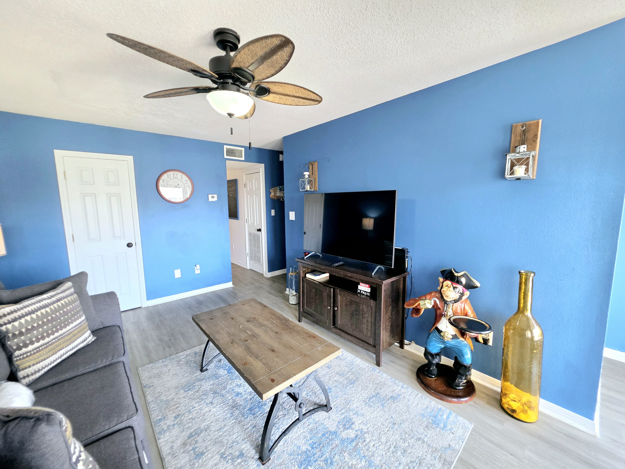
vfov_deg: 89.9
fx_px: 235
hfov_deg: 106.2
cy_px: 234
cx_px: 312
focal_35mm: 13
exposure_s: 1/120
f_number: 1.9
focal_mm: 2.2
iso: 200
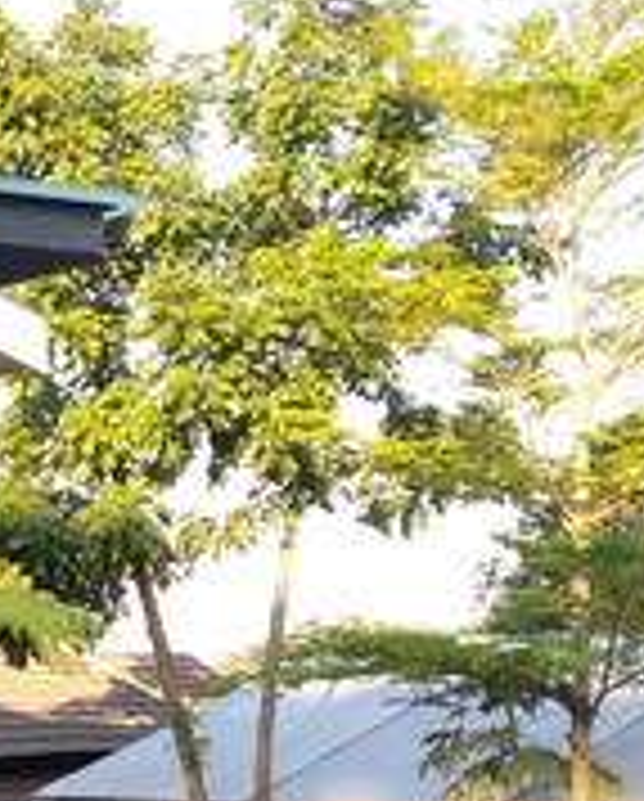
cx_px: -563
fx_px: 2163
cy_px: 513
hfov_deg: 14.6
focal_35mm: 91
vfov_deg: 20.9
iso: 125
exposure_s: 1/122
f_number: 2.2
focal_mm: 3.82
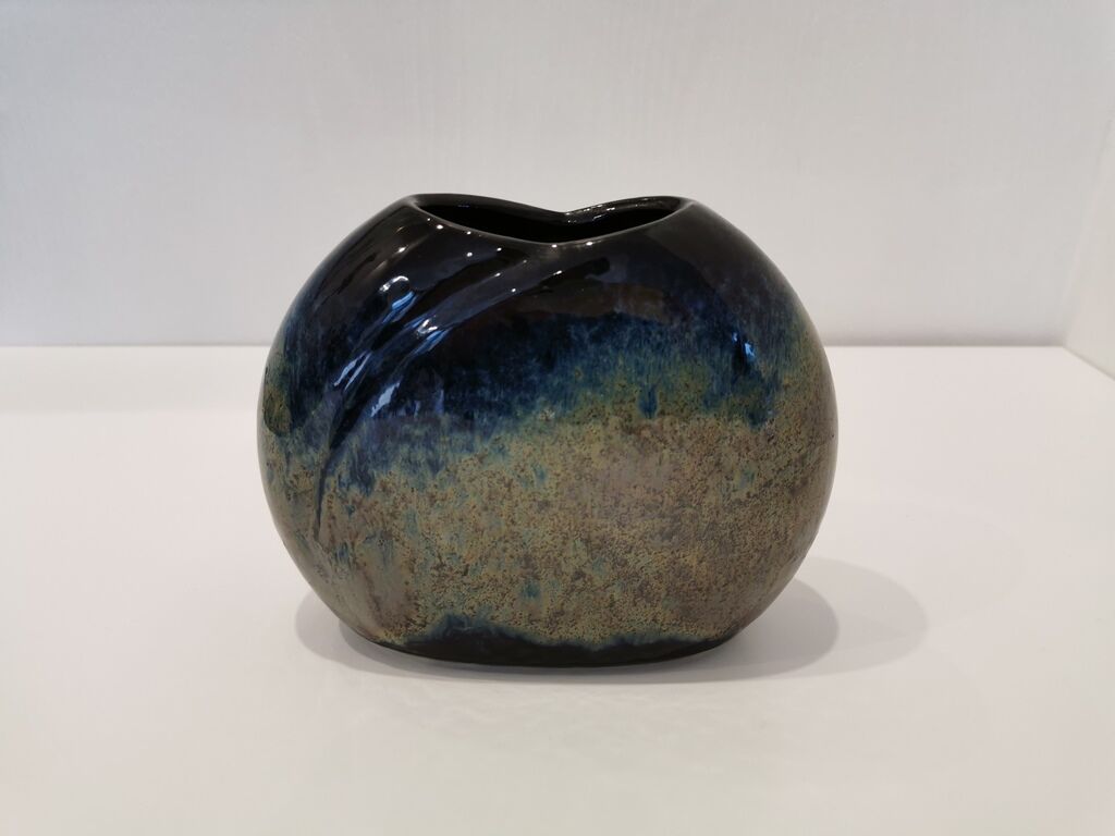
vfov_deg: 51.4
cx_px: 558
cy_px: 418
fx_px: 870
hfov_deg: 65.3
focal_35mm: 27
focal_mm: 5.58
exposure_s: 1/50
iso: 100
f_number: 1.8
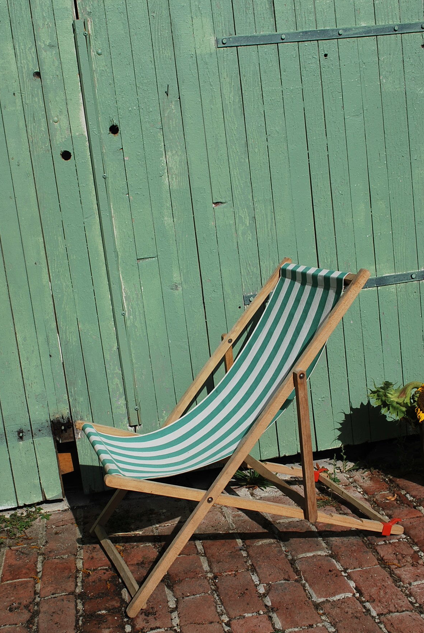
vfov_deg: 45.4
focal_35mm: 43
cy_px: 326
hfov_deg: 31.2
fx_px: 758
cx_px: 192
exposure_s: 1/400
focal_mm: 26
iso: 100
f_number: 10
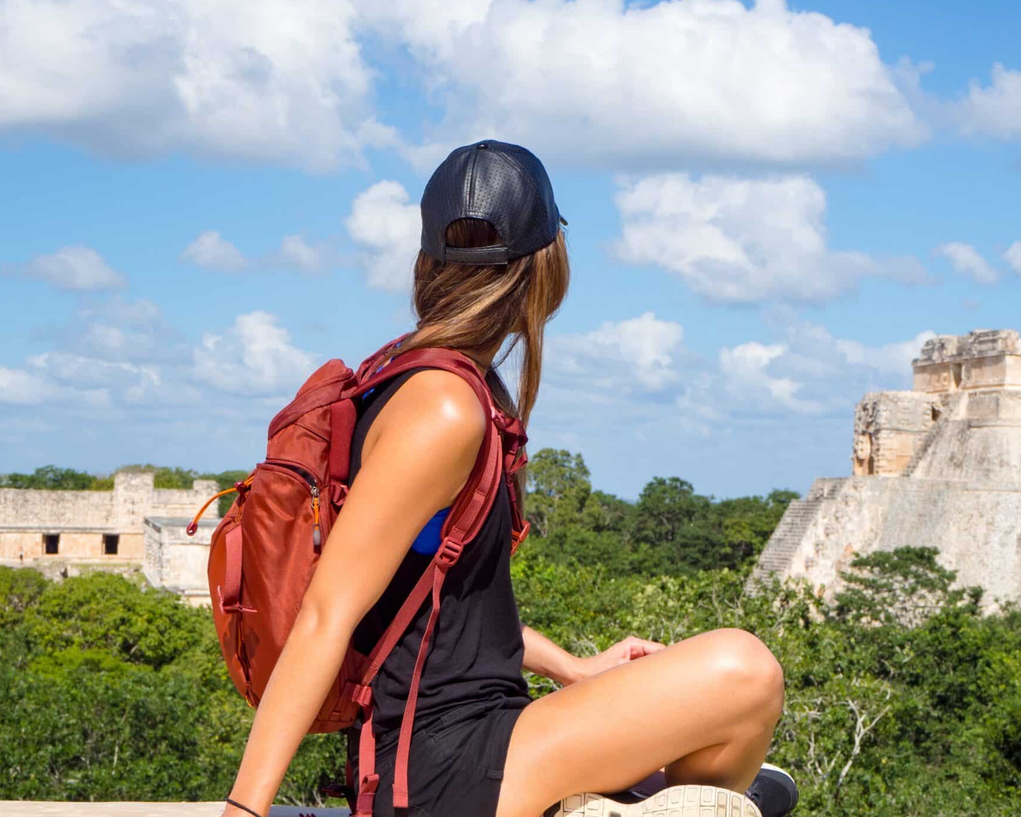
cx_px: 603
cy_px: 447
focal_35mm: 84
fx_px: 2538
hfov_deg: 22.7
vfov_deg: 18.3
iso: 200
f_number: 8
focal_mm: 29
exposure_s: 1/800
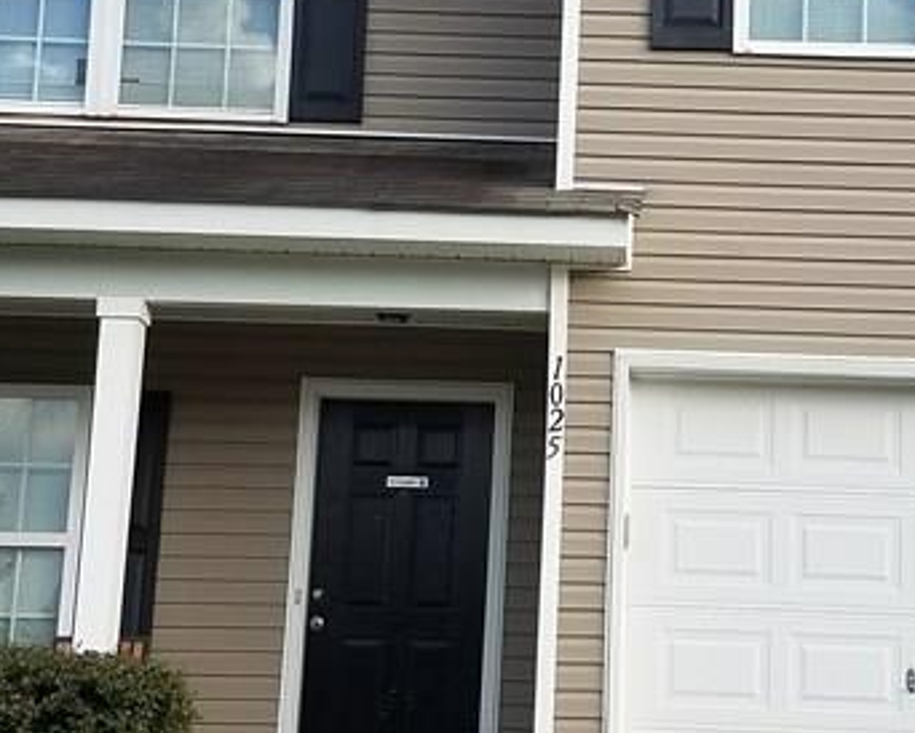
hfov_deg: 24.8
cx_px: 674
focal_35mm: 76
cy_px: 348
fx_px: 2059
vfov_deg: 20.2
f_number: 1.7
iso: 40
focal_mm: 4.2
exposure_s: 1/912
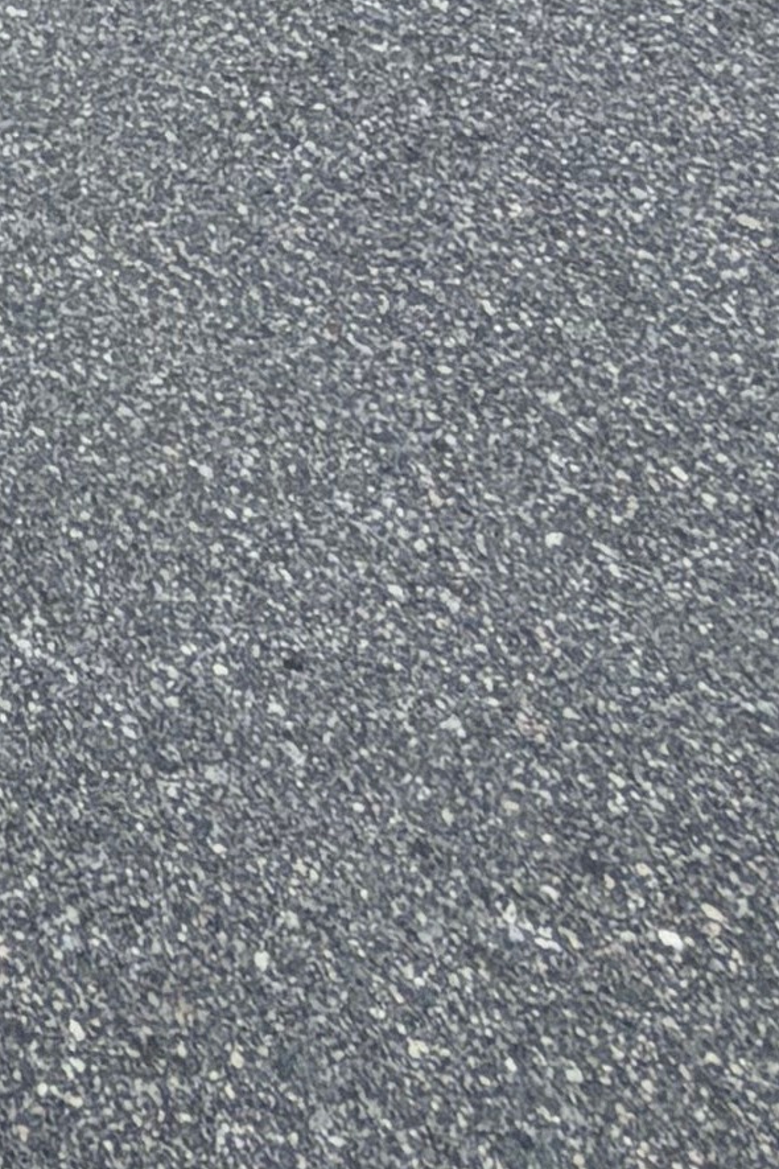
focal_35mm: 94
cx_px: -1463
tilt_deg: -11.2
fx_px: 3051
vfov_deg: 14.8
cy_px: -1544
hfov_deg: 10.7
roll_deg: -1.5
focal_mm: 2.22
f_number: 2.2
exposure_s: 1/770
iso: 32
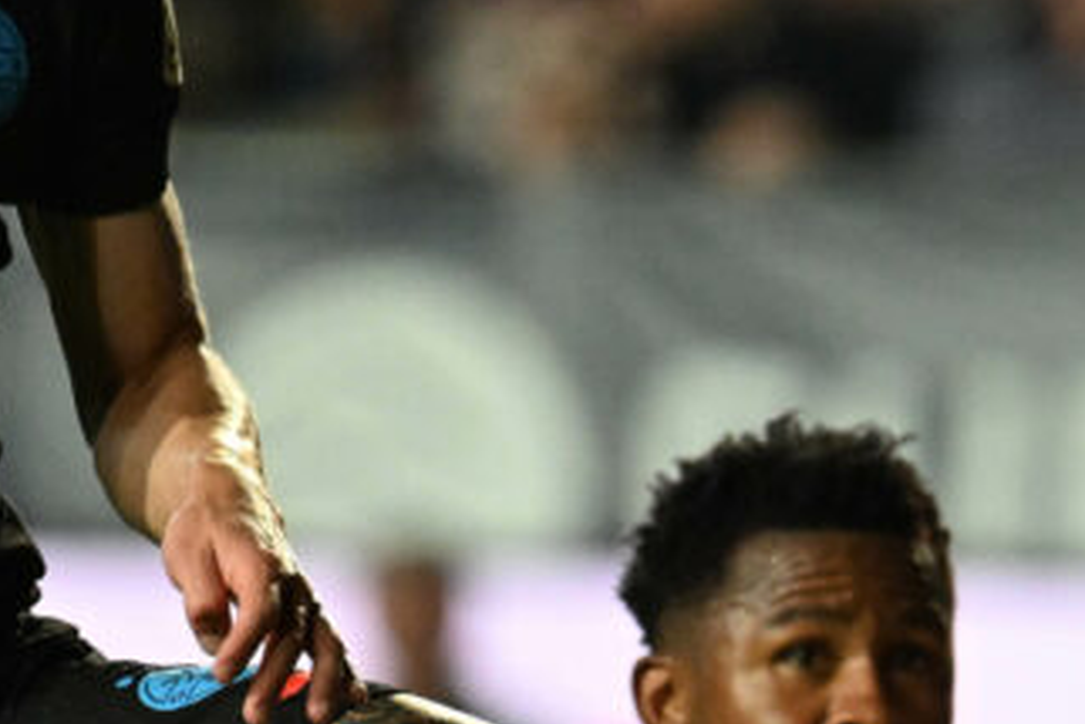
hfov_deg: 1.2
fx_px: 52402
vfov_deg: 0.8
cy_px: 800
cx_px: 1270
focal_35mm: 1738
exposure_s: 1/1000
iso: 5000
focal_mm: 400
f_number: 4.5
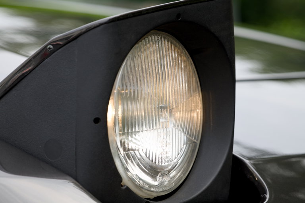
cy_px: 102
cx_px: 152
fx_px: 1144
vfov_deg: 10.2
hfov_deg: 15.2
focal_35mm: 135
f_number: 6.3
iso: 400
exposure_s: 1/500
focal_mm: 135
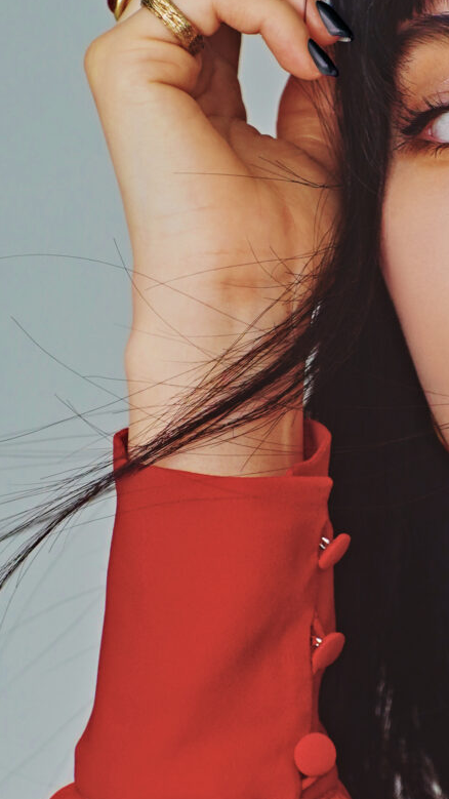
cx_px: 464
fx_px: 13127
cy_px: 306
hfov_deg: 2.0
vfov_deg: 3.5
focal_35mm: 620
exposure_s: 1/125
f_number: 6.3
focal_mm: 180
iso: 400
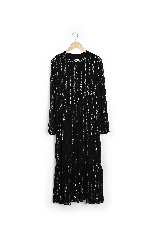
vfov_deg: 44.5
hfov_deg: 30.5
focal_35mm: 44
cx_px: 76
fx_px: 279
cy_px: 114
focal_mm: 44
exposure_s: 1/125
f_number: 11
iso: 100
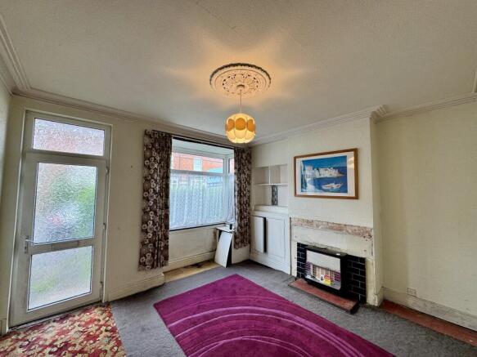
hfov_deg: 102.1
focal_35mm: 14
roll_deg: -0.5
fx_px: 193
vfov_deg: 85.7
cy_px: 178
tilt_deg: +3.6
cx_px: 238
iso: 64
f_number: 2.2
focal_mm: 2.22
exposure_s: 1/100
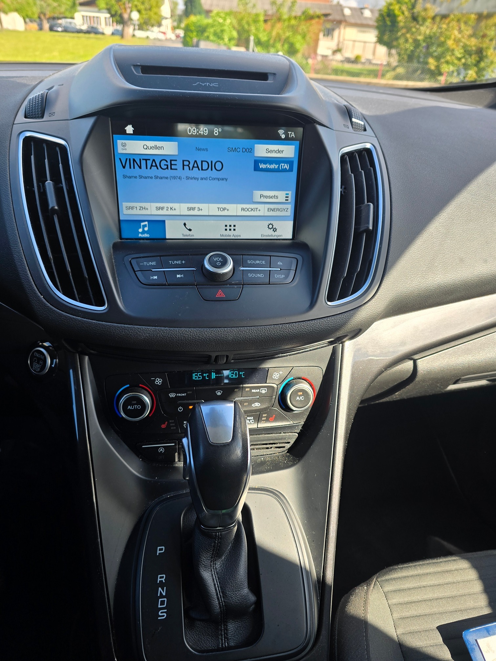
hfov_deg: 58.9
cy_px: 330
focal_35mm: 23
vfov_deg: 73.9
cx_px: 248
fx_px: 439
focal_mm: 6.3
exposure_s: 1/180
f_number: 1.7
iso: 16
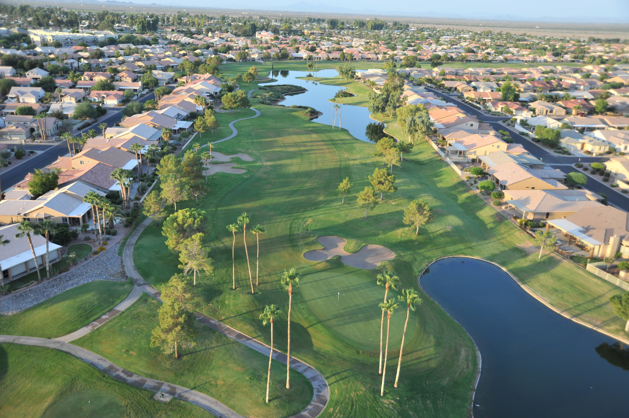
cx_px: 314
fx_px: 559
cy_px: 209
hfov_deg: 58.8
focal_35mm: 32
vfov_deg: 41.1
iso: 640
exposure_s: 1/800
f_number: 5
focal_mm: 32
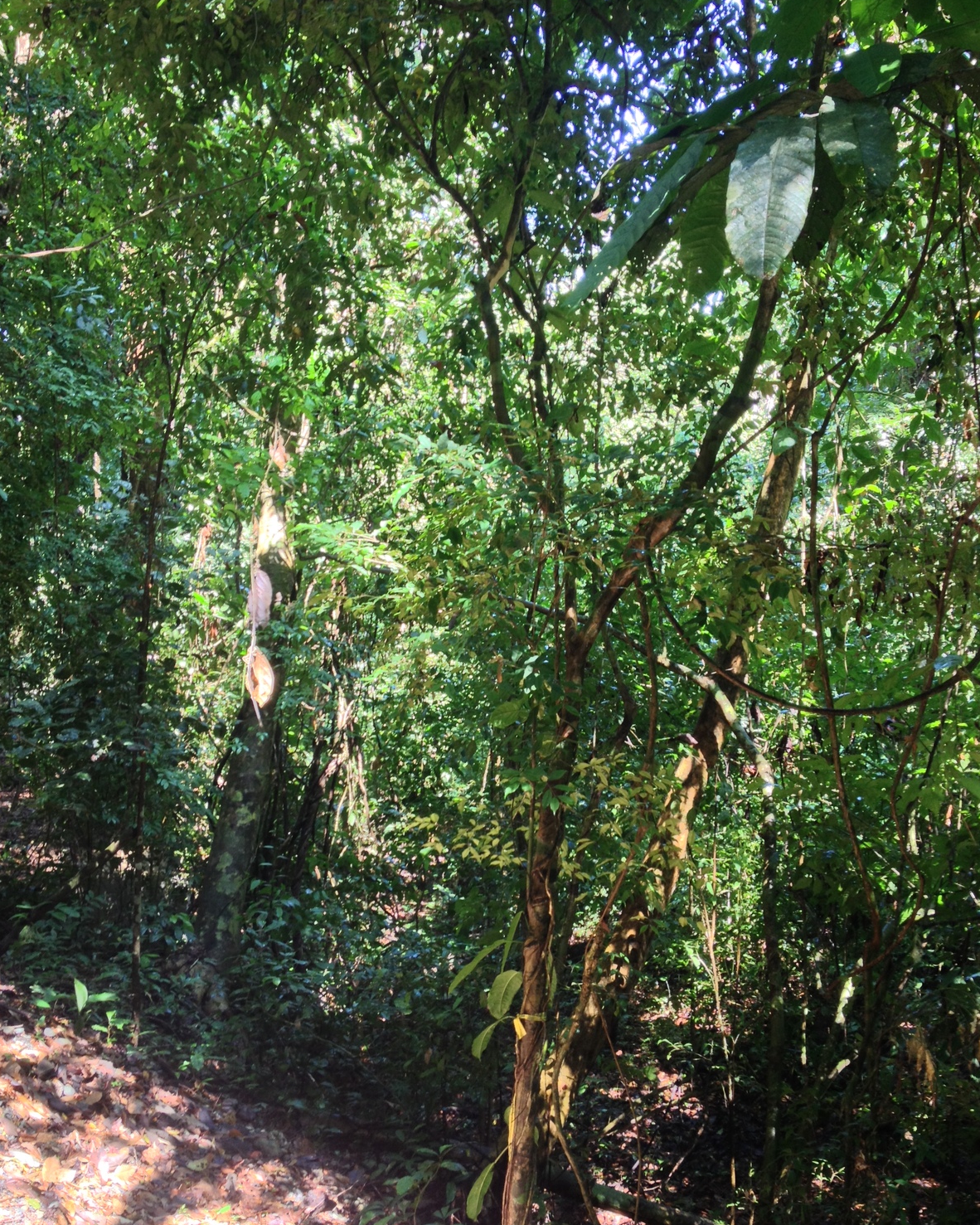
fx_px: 1341
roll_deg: +2.5
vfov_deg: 49.1
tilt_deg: -4.3
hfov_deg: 40.1
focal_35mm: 37
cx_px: 496
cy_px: 626
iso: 50
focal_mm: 4.28
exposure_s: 1/24
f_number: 2.4
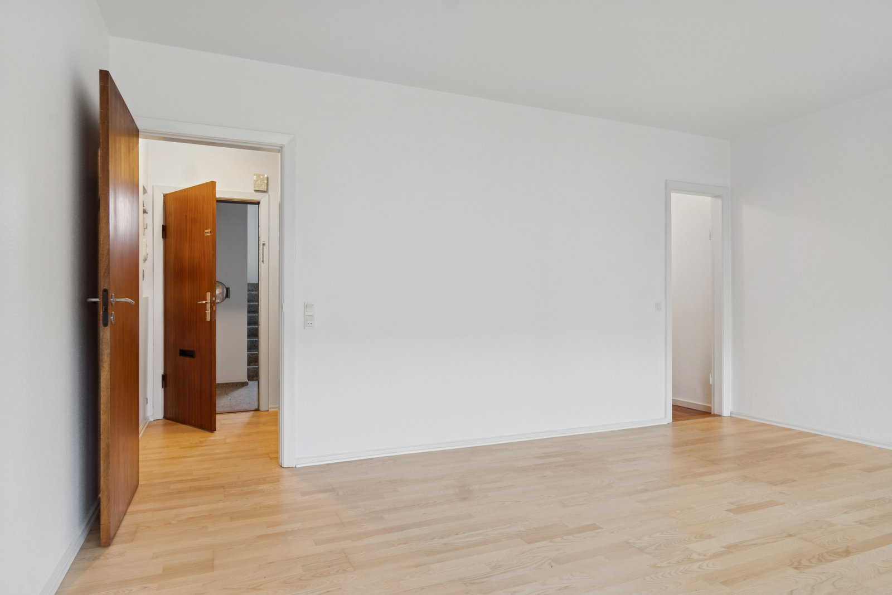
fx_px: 520
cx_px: 446
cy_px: 298
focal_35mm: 21
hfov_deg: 81.2
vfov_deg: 59.5
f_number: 8
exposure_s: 1/5
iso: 200
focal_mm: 14
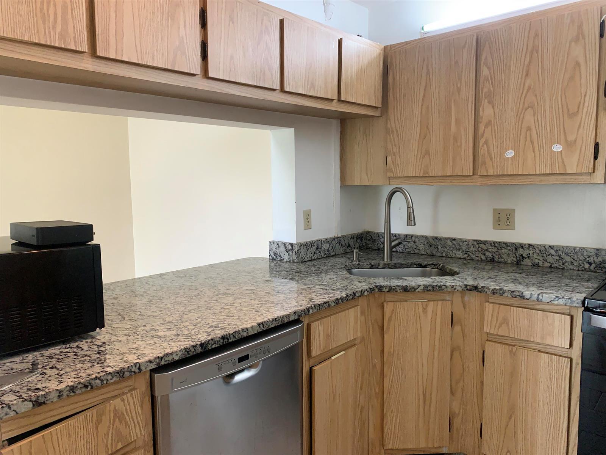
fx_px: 455
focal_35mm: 26
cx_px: 303
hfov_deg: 67.3
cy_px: 228
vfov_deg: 53.1
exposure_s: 1/60
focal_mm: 4.25
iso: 125
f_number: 1.8
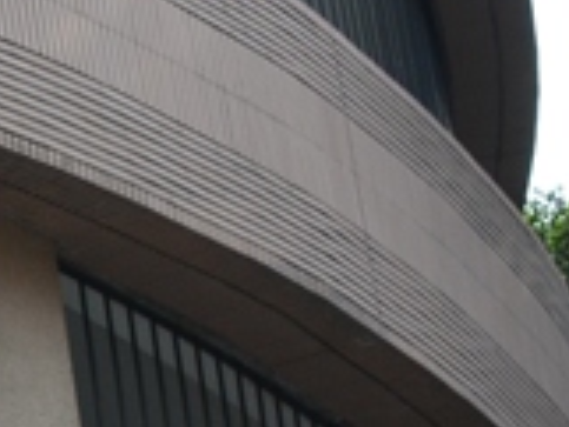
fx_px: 4211
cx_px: -958
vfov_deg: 5.7
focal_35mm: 256
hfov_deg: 7.1
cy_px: 861
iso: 200
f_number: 6.3
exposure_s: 1/160
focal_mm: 28
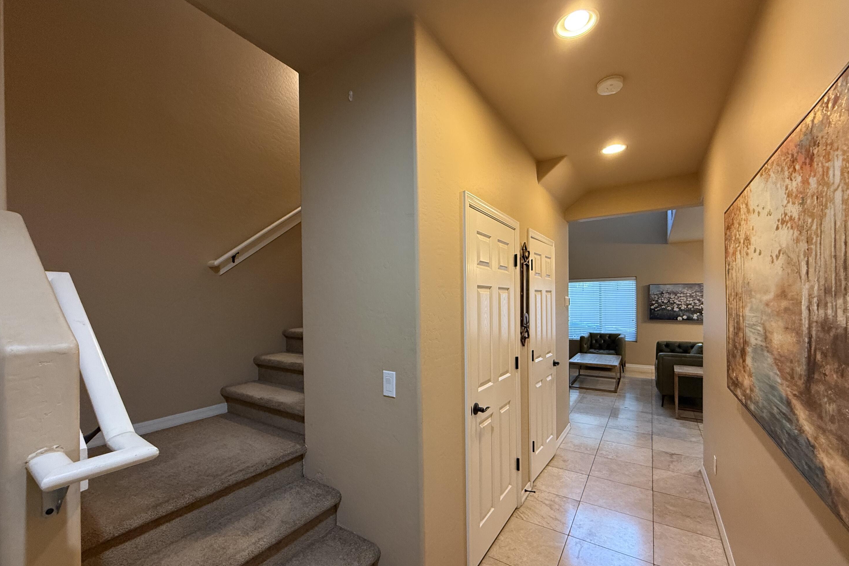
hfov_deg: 100.4
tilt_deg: +0.2
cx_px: 421
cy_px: 308
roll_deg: +0.2
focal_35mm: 15
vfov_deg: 77.1
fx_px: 354
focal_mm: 2.22
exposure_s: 1/60
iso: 400
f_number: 2.2
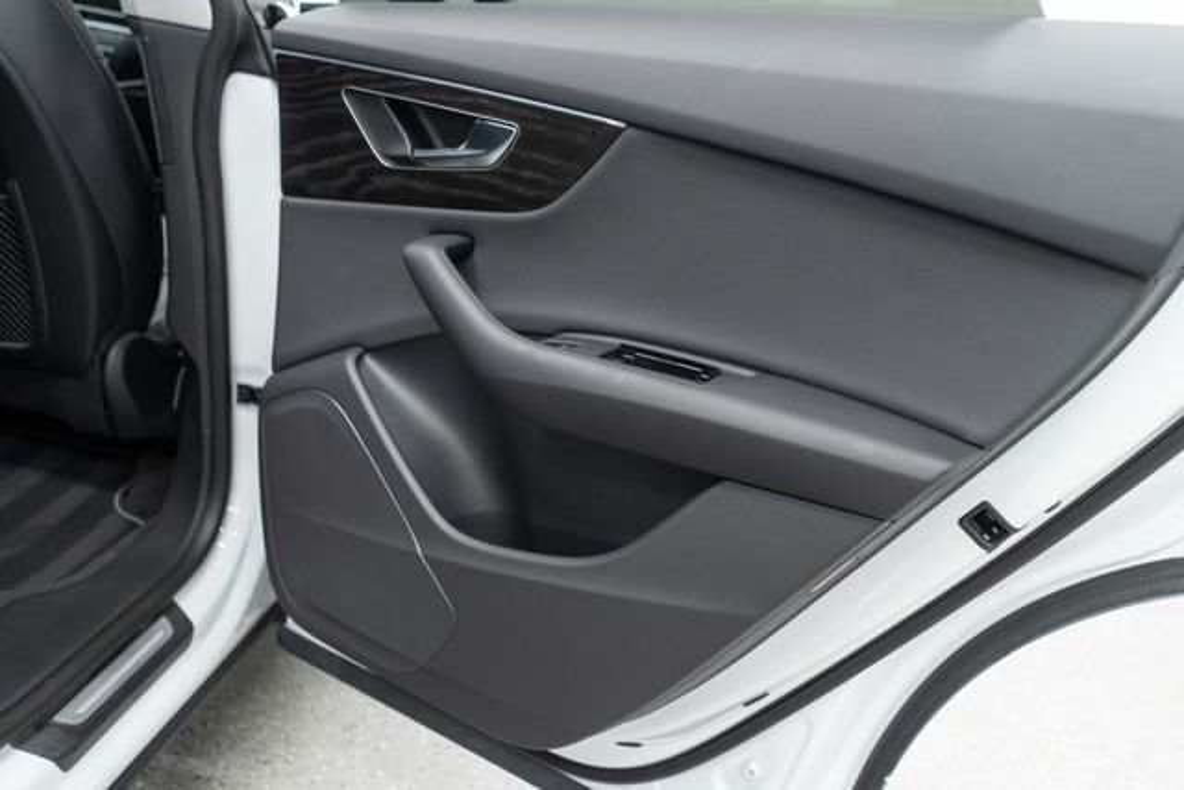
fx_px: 921
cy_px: 395
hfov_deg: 65.5
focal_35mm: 28
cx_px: 592
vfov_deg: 46.4
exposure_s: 1/50
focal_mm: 28
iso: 800
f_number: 3.2
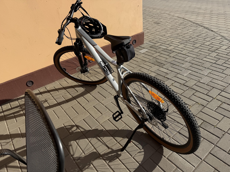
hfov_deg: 71.6
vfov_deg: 56.8
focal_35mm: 24
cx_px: 115
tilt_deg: -34.5
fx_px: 159
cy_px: 86
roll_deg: +8.0
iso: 80
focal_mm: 6.76
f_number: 1.78
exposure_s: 1/9091
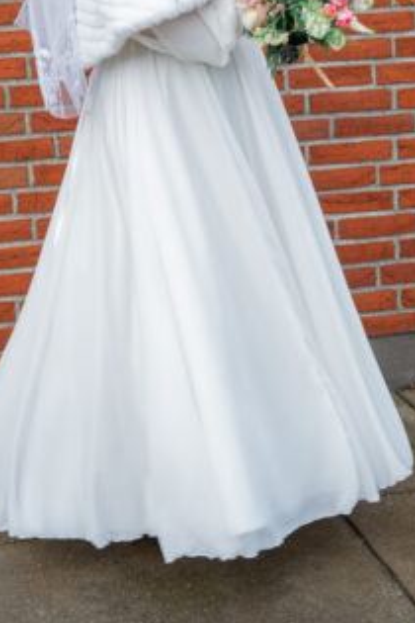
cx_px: 188
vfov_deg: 25.3
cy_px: 81
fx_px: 1349
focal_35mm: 78
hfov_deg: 17.5
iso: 125
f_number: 3.5
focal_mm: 41
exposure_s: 1/125
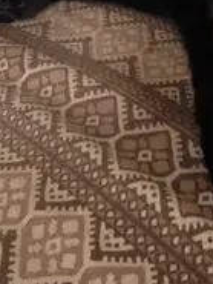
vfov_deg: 20.8
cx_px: 113
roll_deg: +4.3
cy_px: -41
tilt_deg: -31.6
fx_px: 729
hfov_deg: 16.6
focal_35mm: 89
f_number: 2.4
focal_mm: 4.12
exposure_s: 1/20
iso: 64
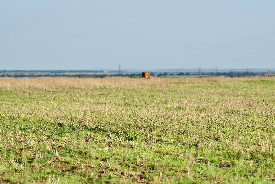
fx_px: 1528
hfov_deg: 10.3
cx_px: 138
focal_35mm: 200
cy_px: 92
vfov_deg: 6.9
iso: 400
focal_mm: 200
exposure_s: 1/1000
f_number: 8
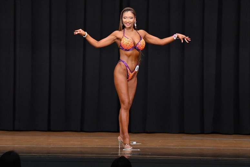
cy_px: 84
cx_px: 125
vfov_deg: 6.1
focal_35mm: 225
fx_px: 1562
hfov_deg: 9.2
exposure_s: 1/400
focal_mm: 150
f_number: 5.6
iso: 8000
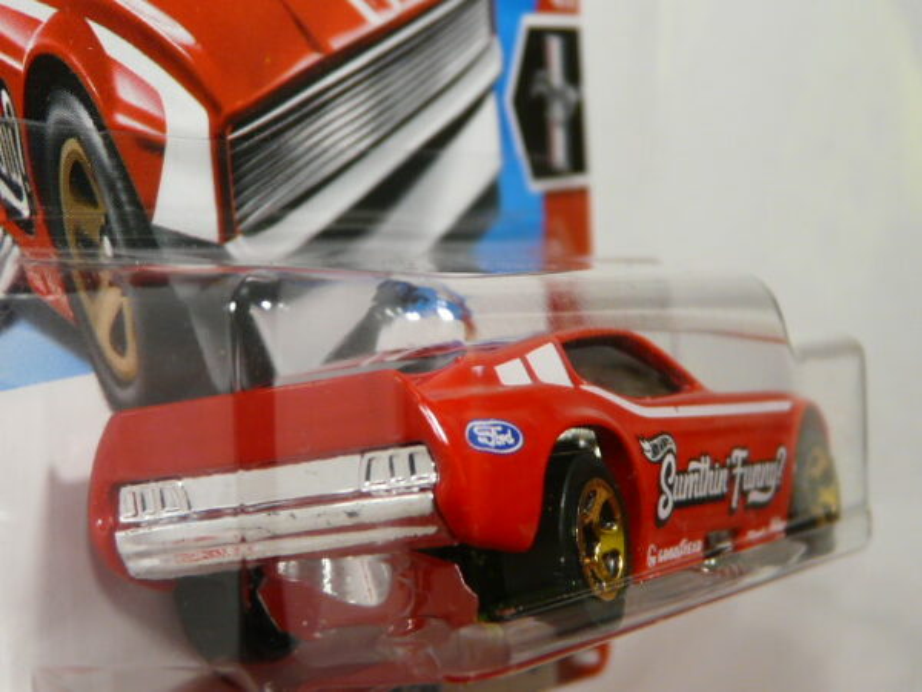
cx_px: 461
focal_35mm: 92
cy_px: 346
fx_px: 2450
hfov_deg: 21.3
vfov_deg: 16.1
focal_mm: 9.5
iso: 100
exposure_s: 1/60
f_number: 3.2
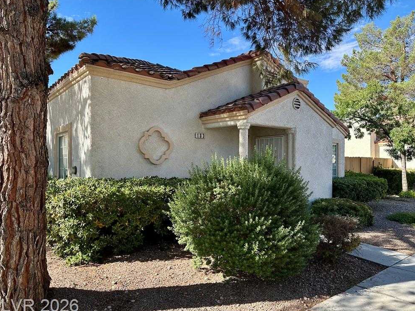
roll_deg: +0.4
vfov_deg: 54.9
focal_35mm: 25
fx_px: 300
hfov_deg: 69.4
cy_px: 157
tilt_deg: +1.4
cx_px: 214
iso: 80
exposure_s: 1/1357
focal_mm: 6.86
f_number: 1.78
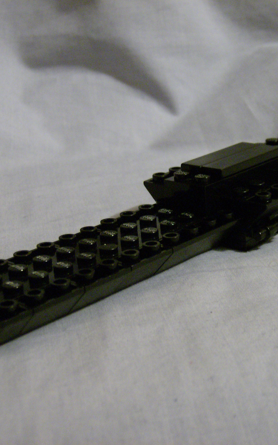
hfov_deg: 20.0
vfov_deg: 31.5
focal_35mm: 65
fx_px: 788
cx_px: 162
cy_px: 221
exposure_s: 1/8.99
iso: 200
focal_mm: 7.7
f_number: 3.1
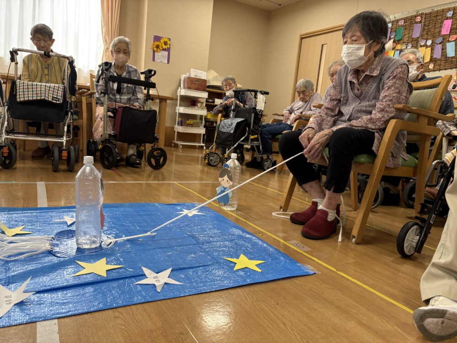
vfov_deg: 53.1
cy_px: 172
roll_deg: -5.8
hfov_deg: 67.3
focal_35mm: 26
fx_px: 343
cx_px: 228
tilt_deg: -9.3
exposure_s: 1/122
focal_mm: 5.96
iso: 125
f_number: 1.6
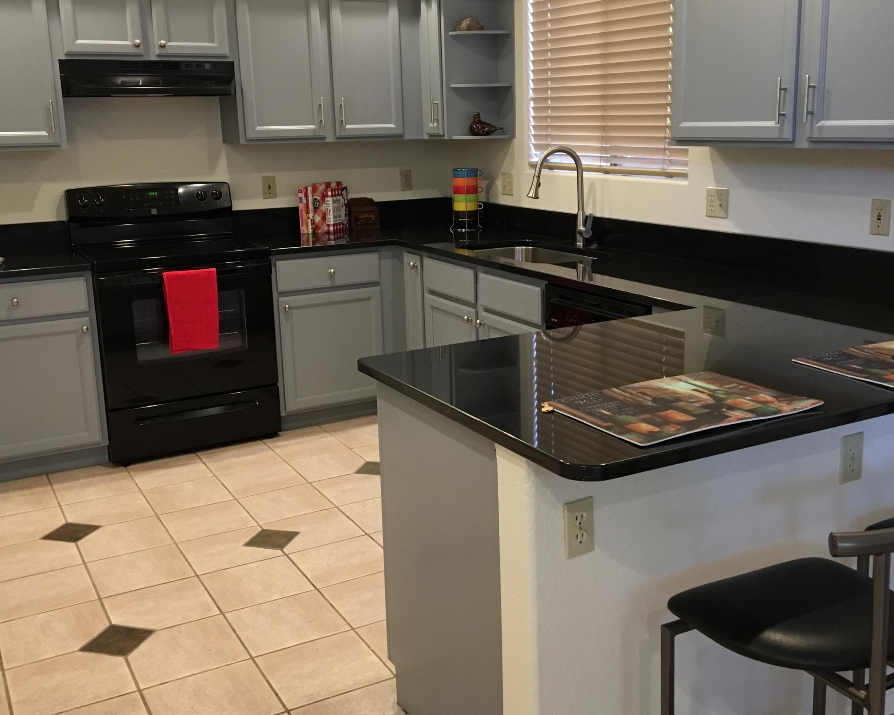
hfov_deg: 47.9
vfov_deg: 39.1
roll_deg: +1.6
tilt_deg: -11.3
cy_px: 323
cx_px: 486
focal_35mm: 38
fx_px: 1005
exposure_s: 1/30
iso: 160
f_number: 2.2
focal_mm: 4.15
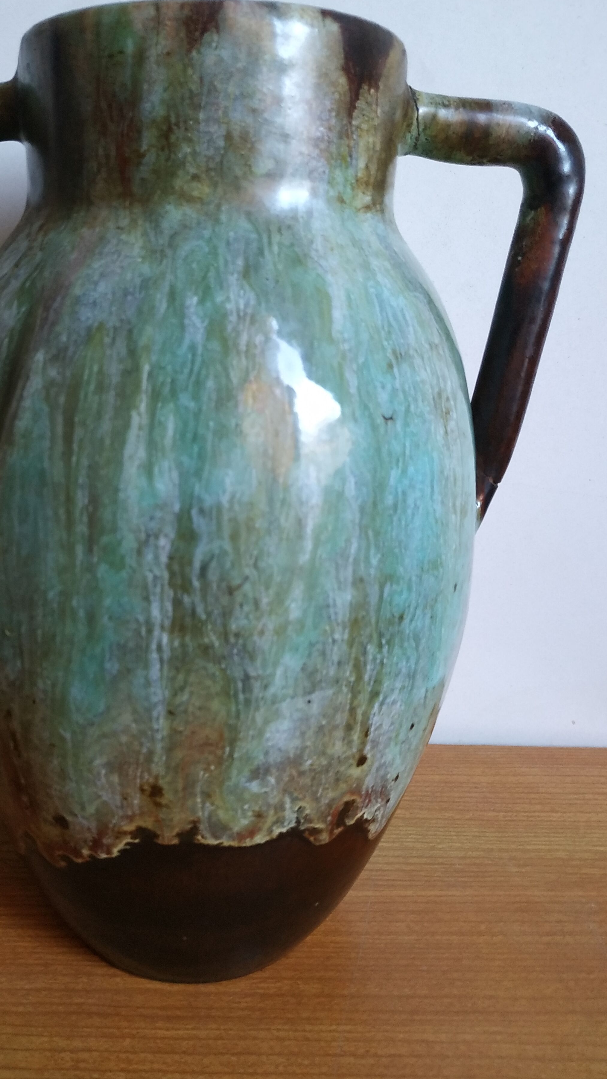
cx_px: 200
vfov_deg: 66.0
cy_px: 514
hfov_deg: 39.7
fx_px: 830
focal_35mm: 29
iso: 400
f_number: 1.9
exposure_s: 1/20
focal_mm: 3.94
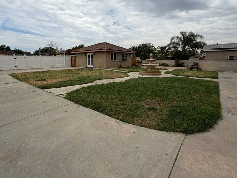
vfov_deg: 71.2
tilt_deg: -6.6
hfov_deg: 87.6
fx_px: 123
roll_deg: +0.0
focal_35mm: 18
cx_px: 110
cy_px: 76
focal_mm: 2.22
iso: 20
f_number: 2.2
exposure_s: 1/1259
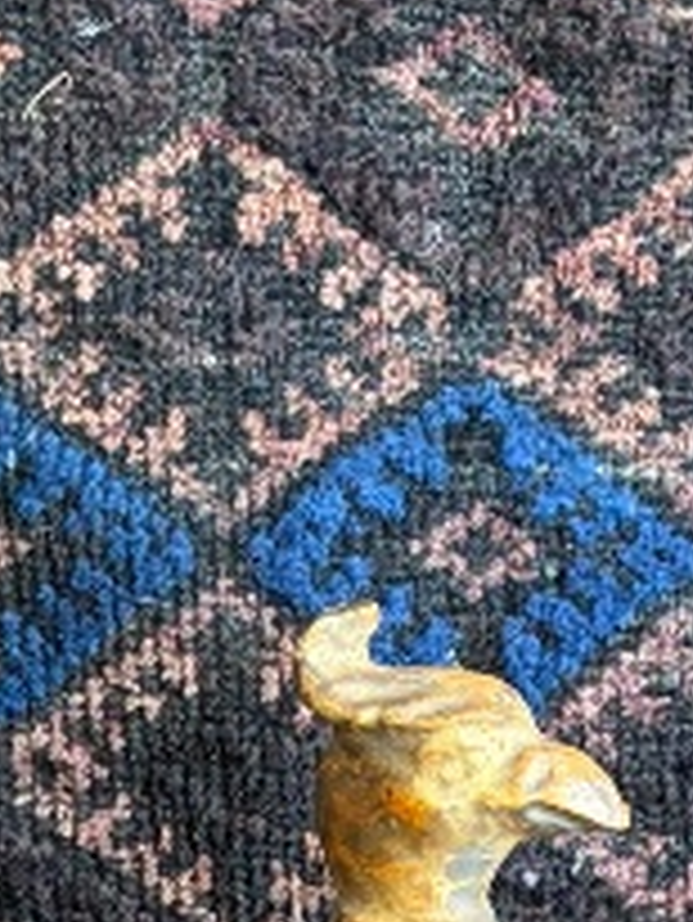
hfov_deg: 9.6
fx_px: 4053
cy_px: 1268
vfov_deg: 12.5
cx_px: 936
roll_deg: +0.2
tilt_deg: -14.8
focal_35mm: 152
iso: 250
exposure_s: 1/60
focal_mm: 5.96
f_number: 1.6
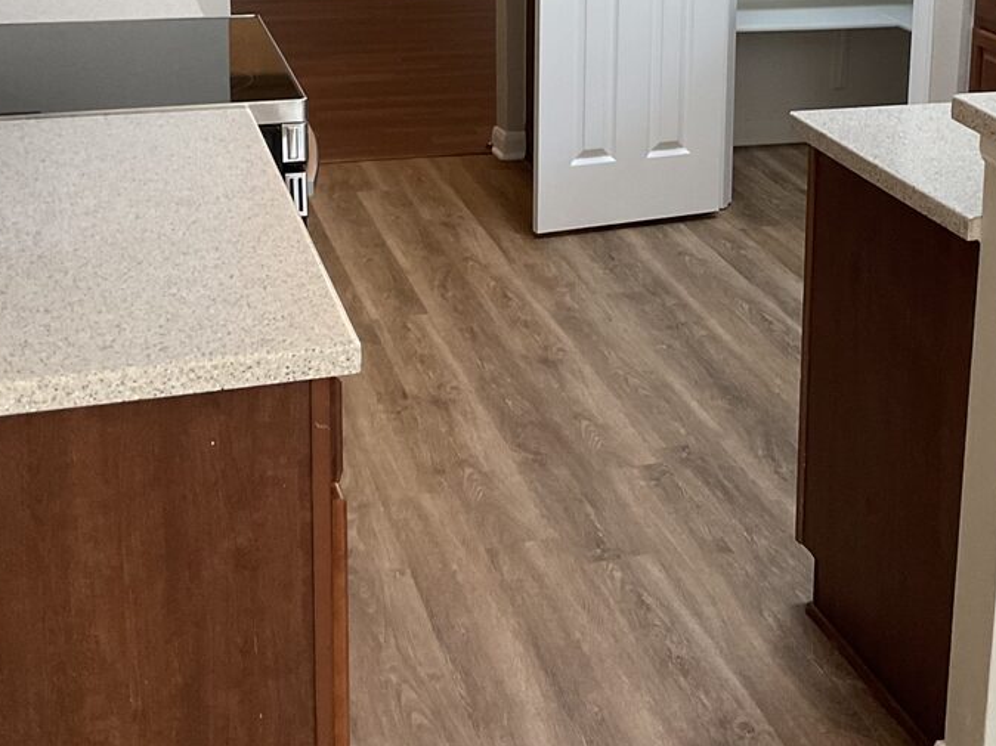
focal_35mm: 62
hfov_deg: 30.8
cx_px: 711
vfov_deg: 23.0
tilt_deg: -12.0
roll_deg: -2.4
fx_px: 1783
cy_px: 69
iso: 64
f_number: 1.8
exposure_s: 1/60
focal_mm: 3
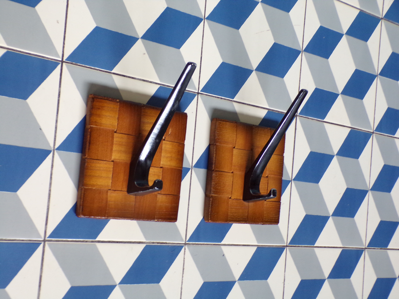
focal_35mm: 49
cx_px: 200
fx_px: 565
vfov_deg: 29.7
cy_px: 150
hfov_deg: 38.9
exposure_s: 1/28
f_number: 3.5
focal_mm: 8.7
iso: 200
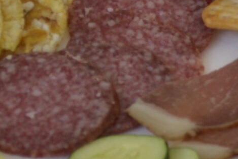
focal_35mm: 311
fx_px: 2057
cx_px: 447
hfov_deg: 6.5
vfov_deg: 4.4
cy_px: 44
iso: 100
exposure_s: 1/320
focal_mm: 38
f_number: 4.5
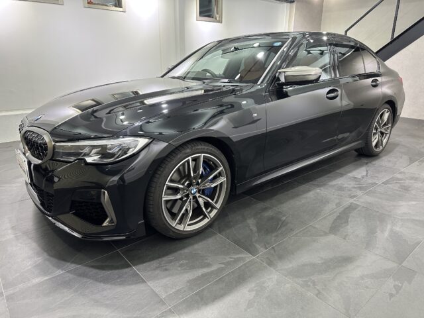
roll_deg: -0.2
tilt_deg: -17.3
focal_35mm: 24
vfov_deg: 56.8
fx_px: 294
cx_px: 212
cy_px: 159
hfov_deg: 71.6
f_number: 1.78
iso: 200
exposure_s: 1/69
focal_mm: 6.86
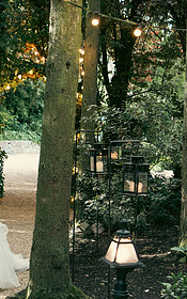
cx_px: -32
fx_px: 913
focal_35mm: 112
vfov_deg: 18.6
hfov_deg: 11.5
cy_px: 163
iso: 640
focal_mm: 53
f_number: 3.5
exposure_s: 1/160
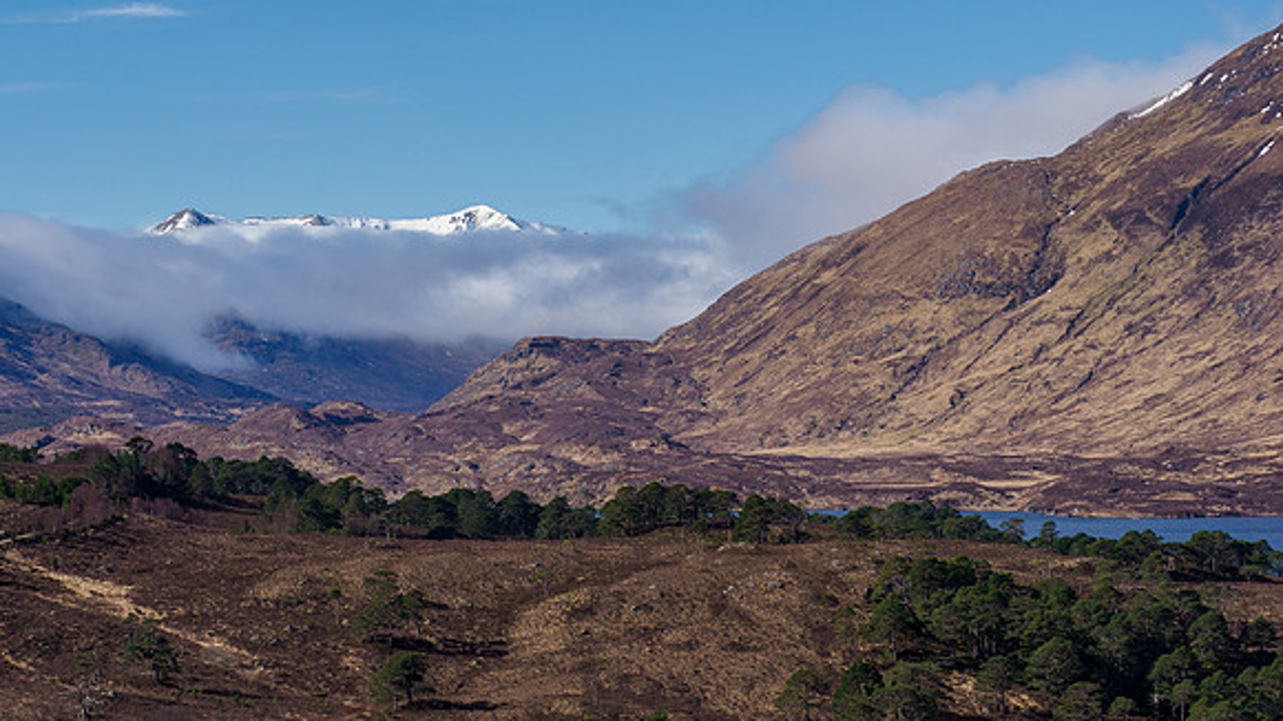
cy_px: 241
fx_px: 4224
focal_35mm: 124
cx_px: 642
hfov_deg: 17.3
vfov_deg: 9.7
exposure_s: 1/1250
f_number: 5.6
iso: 200
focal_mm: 57
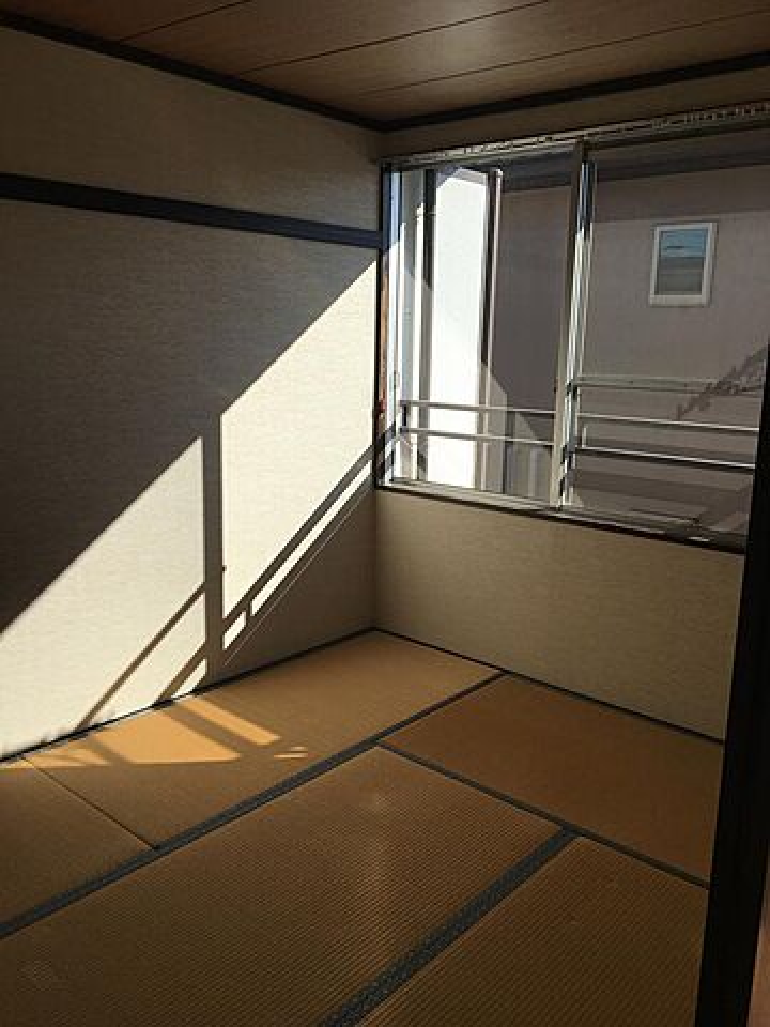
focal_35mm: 29
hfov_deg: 48.2
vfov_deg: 61.7
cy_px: 514
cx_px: 385
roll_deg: -1.9
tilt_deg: -10.7
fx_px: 860
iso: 25
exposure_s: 1/1479
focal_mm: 4.15
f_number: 2.2
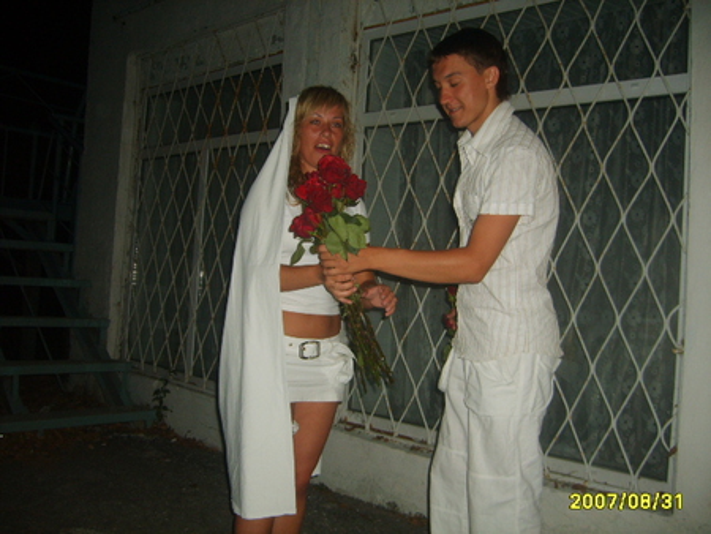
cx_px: 356
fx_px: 719
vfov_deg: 40.7
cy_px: 267
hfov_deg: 52.6
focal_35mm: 35
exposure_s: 1/30
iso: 100
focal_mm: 5.8
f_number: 2.8
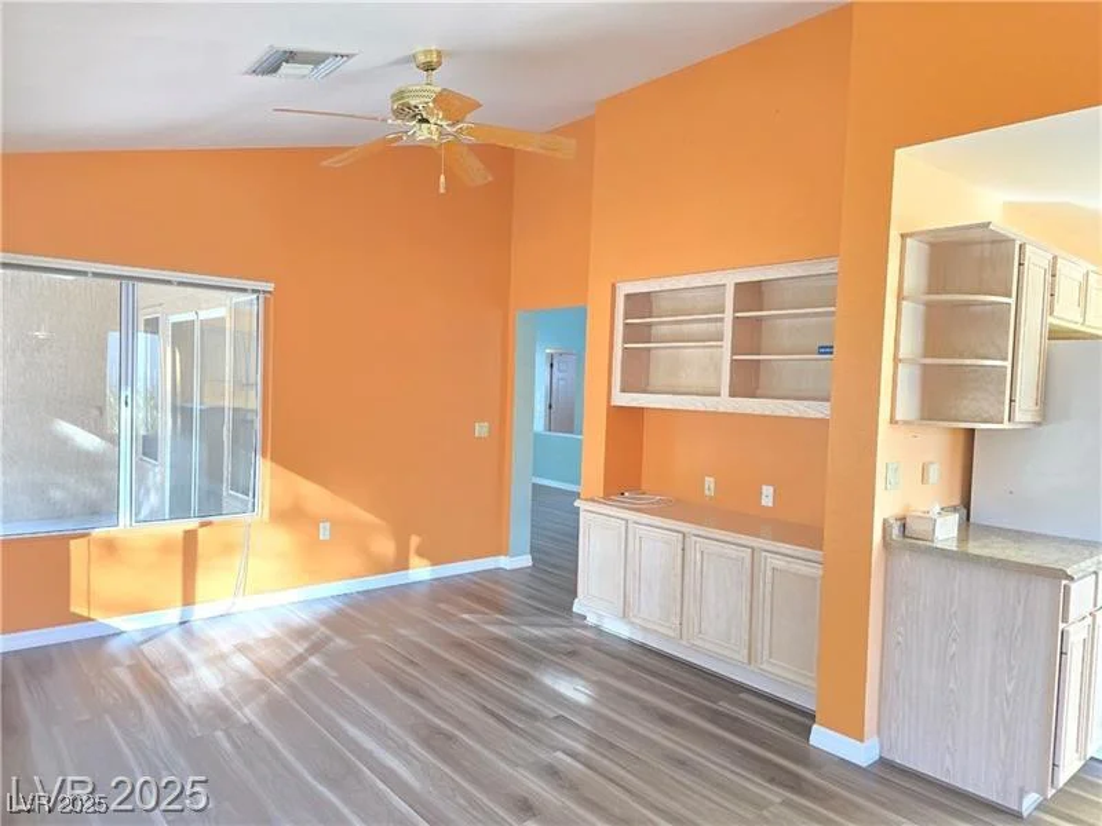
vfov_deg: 58.9
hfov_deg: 73.9
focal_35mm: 23
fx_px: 732
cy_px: 413
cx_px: 551
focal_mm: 6.3
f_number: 1.7
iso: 800
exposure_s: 1/120
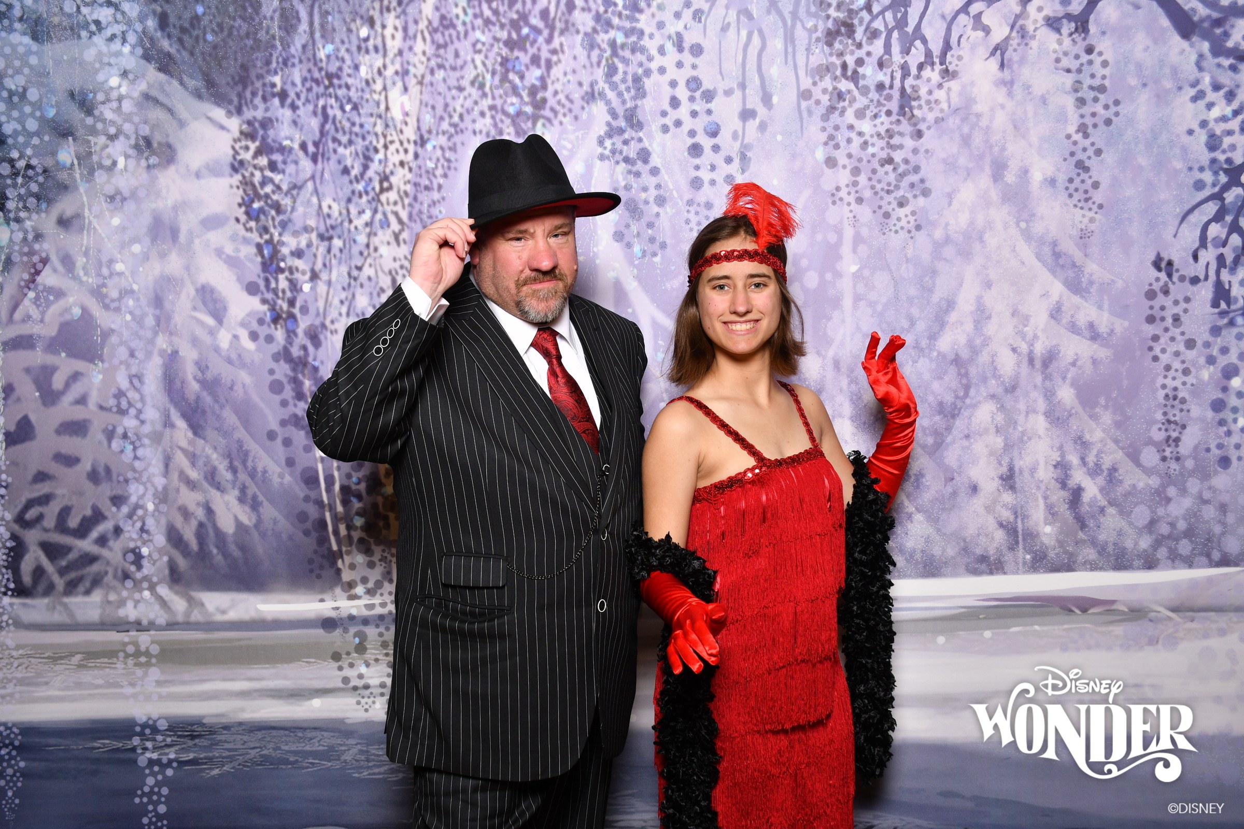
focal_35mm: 39
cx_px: 622
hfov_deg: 49.6
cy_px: 414
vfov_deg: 34.2
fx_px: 1348
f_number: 5.6
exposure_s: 1/125
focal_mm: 26
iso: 200
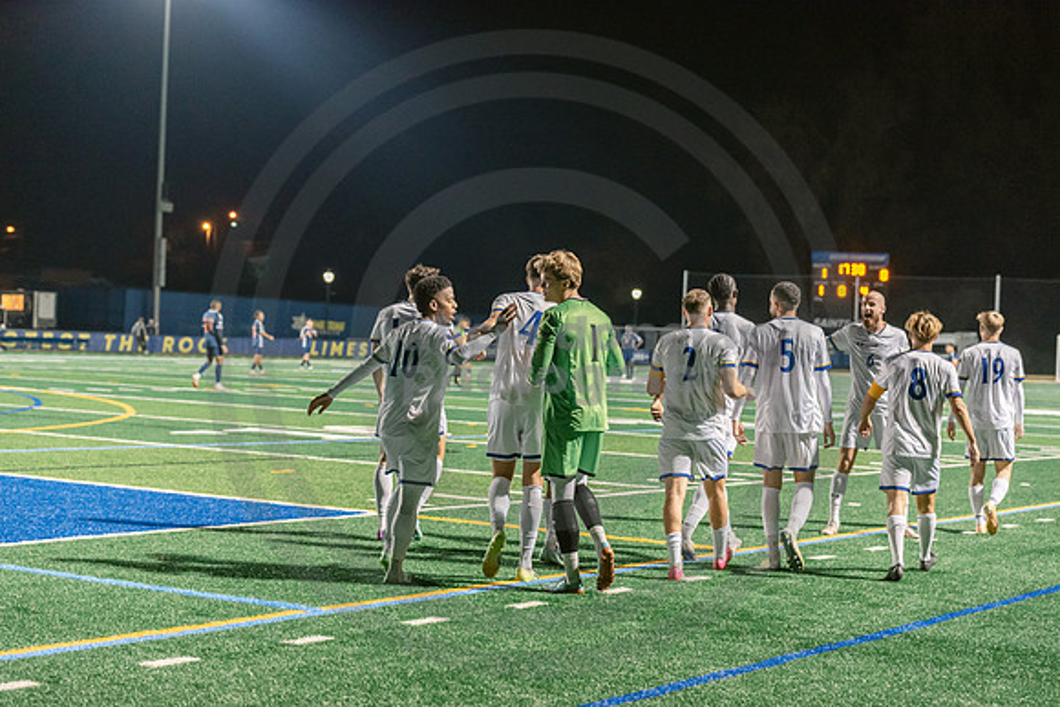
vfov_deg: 19.5
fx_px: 2061
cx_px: 530
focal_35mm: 70
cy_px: 354
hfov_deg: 28.8
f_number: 3.2
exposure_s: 1/320
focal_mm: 70
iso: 2500
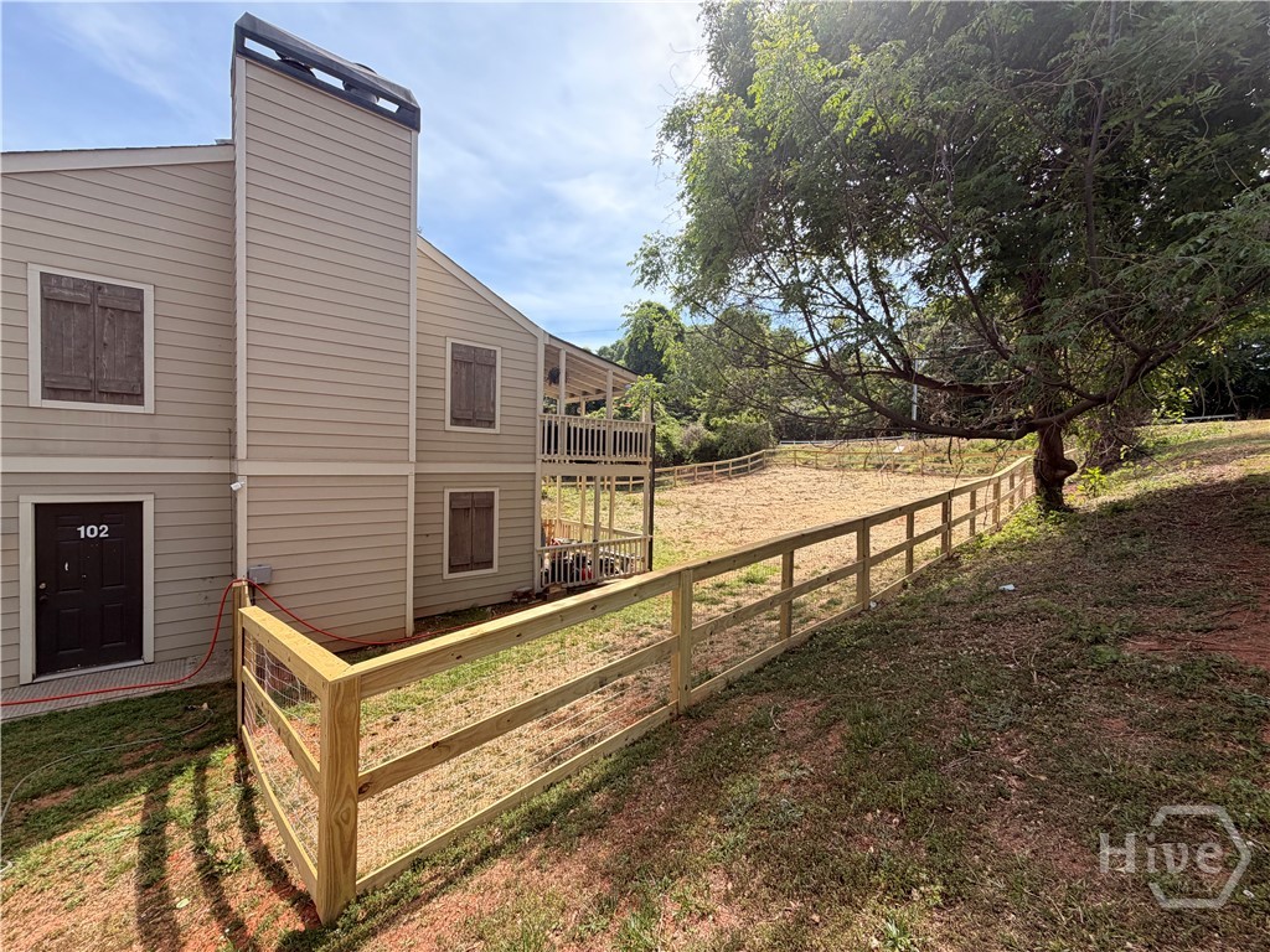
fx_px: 514
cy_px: 476
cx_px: 635
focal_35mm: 14
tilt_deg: -1.6
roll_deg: -1.2
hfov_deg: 102.1
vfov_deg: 85.7
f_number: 2.2
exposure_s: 1/559
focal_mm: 2.22
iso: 40
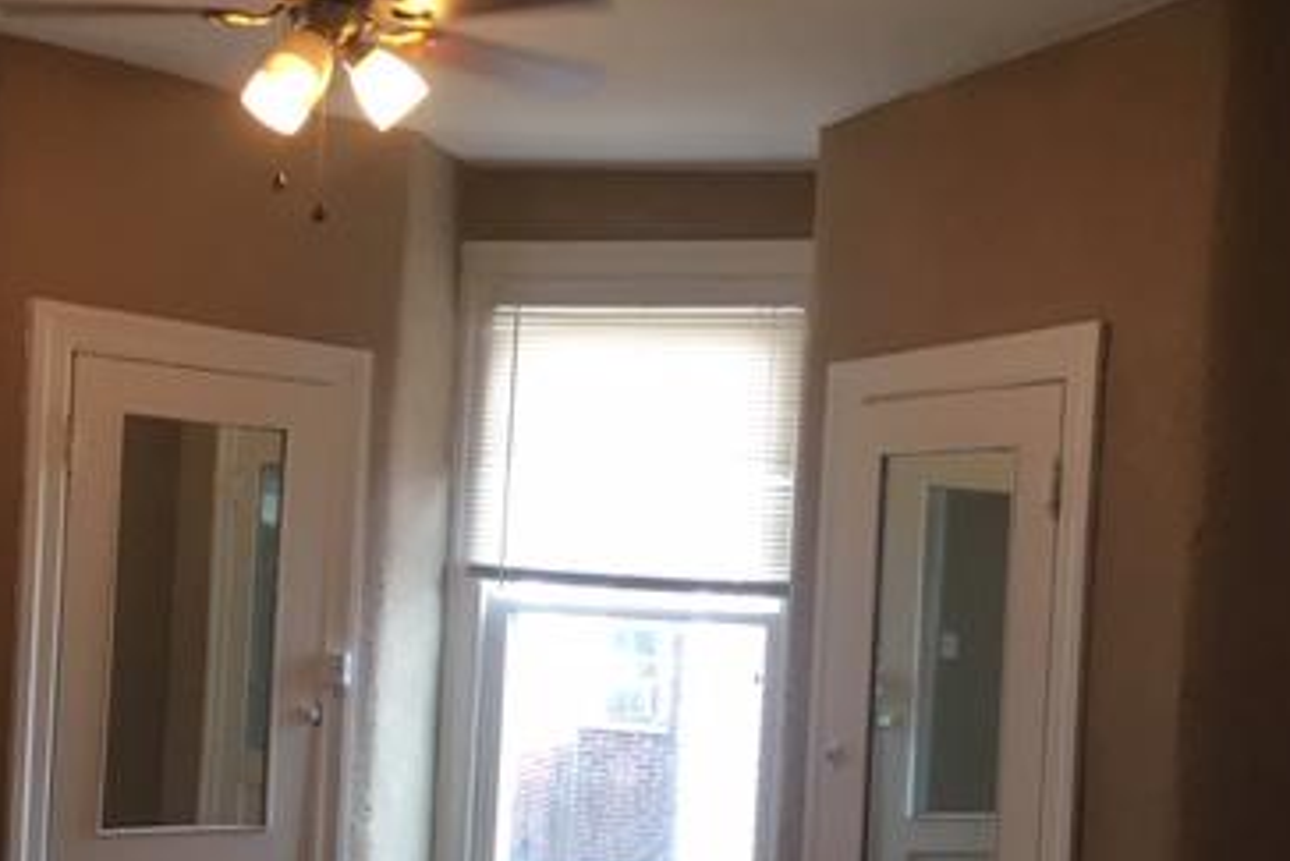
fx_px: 1900
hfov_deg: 37.4
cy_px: 613
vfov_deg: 25.3
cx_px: 549
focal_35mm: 53
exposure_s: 1/30
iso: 40
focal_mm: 4.15
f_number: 2.2
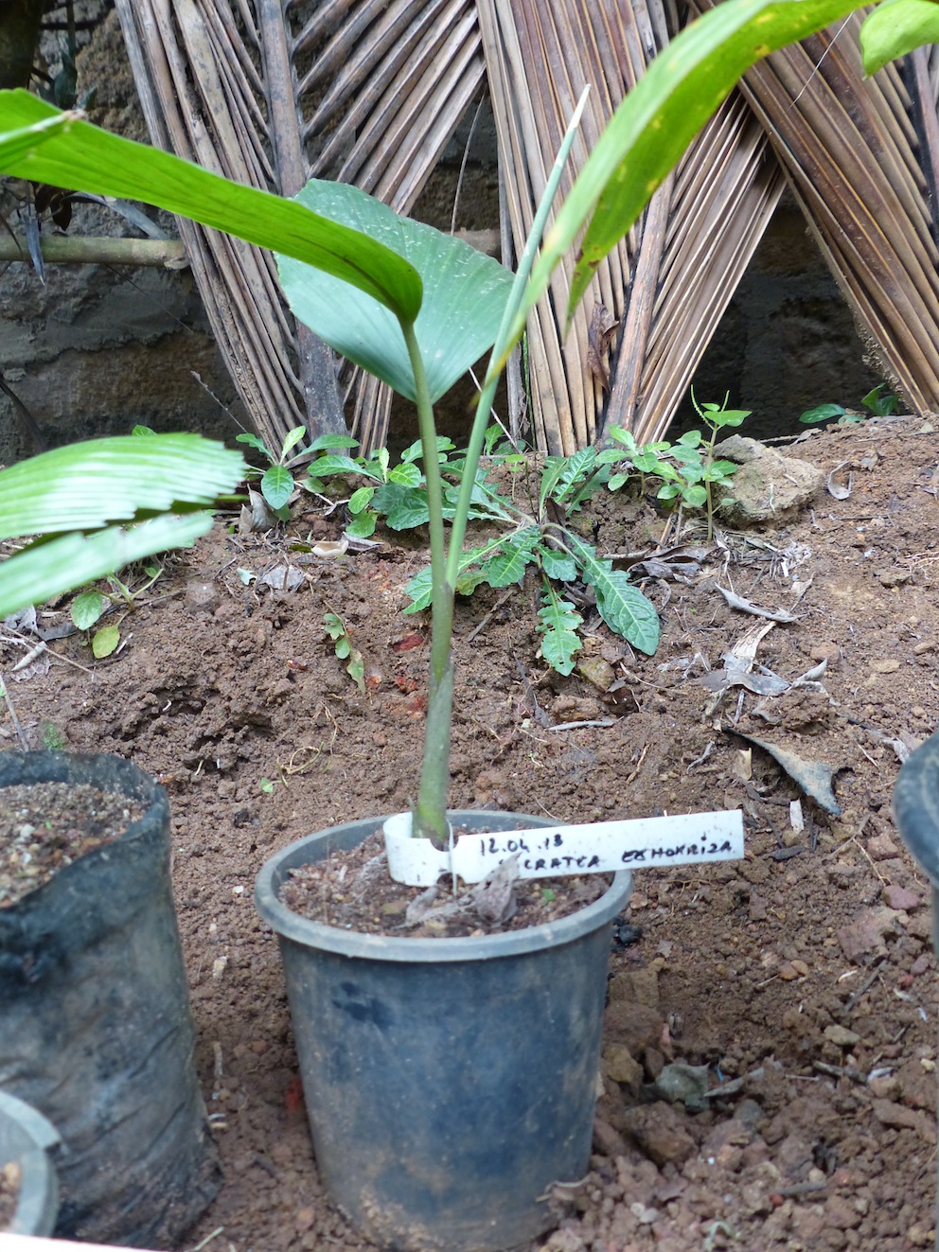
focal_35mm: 32
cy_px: 626
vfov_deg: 56.8
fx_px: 1158
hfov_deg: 44.2
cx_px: 470
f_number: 2.8
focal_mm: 5.7
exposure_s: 1/60
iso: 250
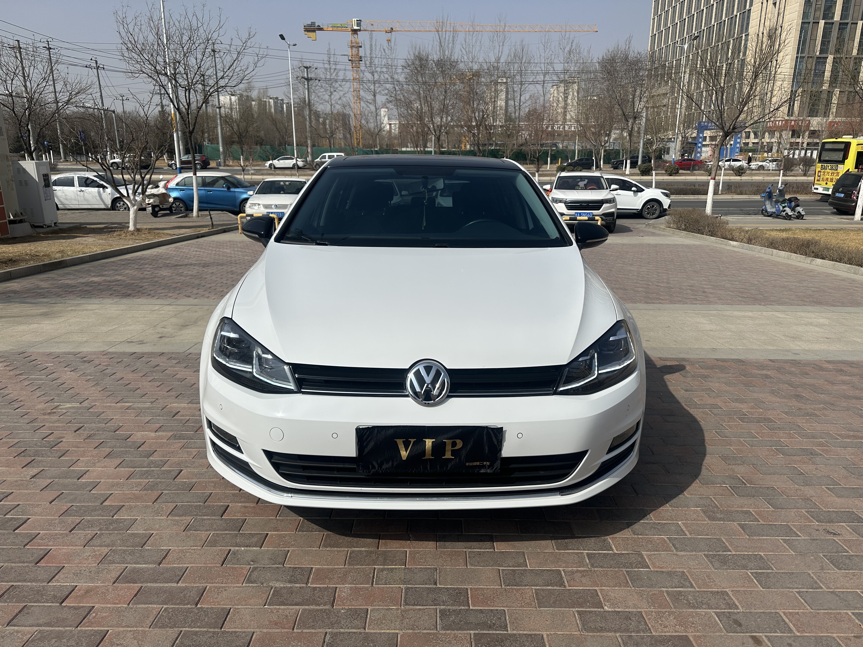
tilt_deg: -15.0
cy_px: 324
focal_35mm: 24
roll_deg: +0.0
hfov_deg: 71.6
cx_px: 432
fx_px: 598
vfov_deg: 56.8
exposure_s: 1/9709
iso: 80
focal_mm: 6.86
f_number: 1.78
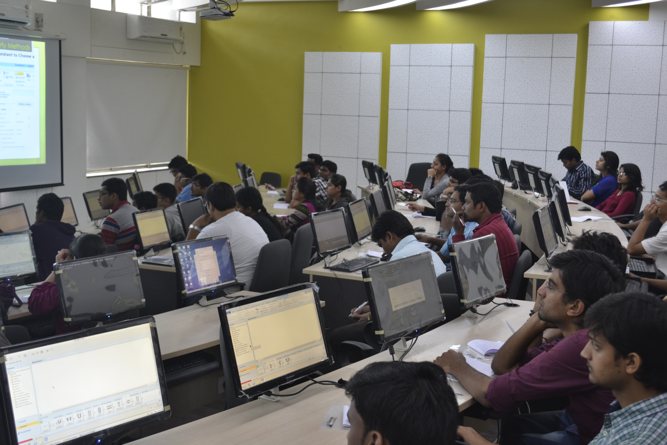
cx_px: 334
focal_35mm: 48
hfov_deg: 41.1
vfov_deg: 28.1
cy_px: 222
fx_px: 889
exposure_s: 1/20
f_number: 4.8
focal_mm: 32
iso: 400
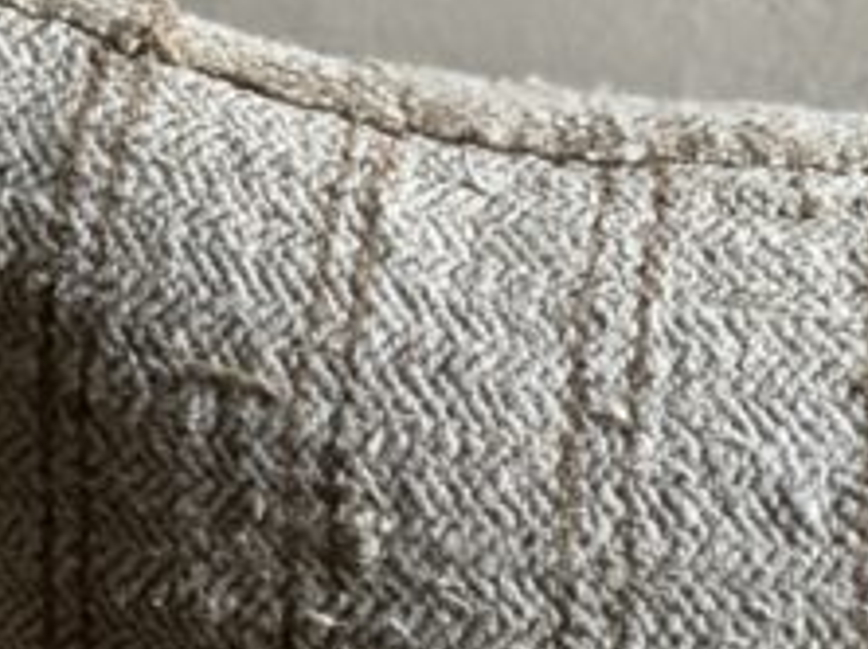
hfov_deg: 14.2
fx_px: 3482
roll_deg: +2.0
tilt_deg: -25.3
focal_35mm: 139
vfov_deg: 10.6
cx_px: 325
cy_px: 262
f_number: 2.8
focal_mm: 9
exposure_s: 1/18
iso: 400
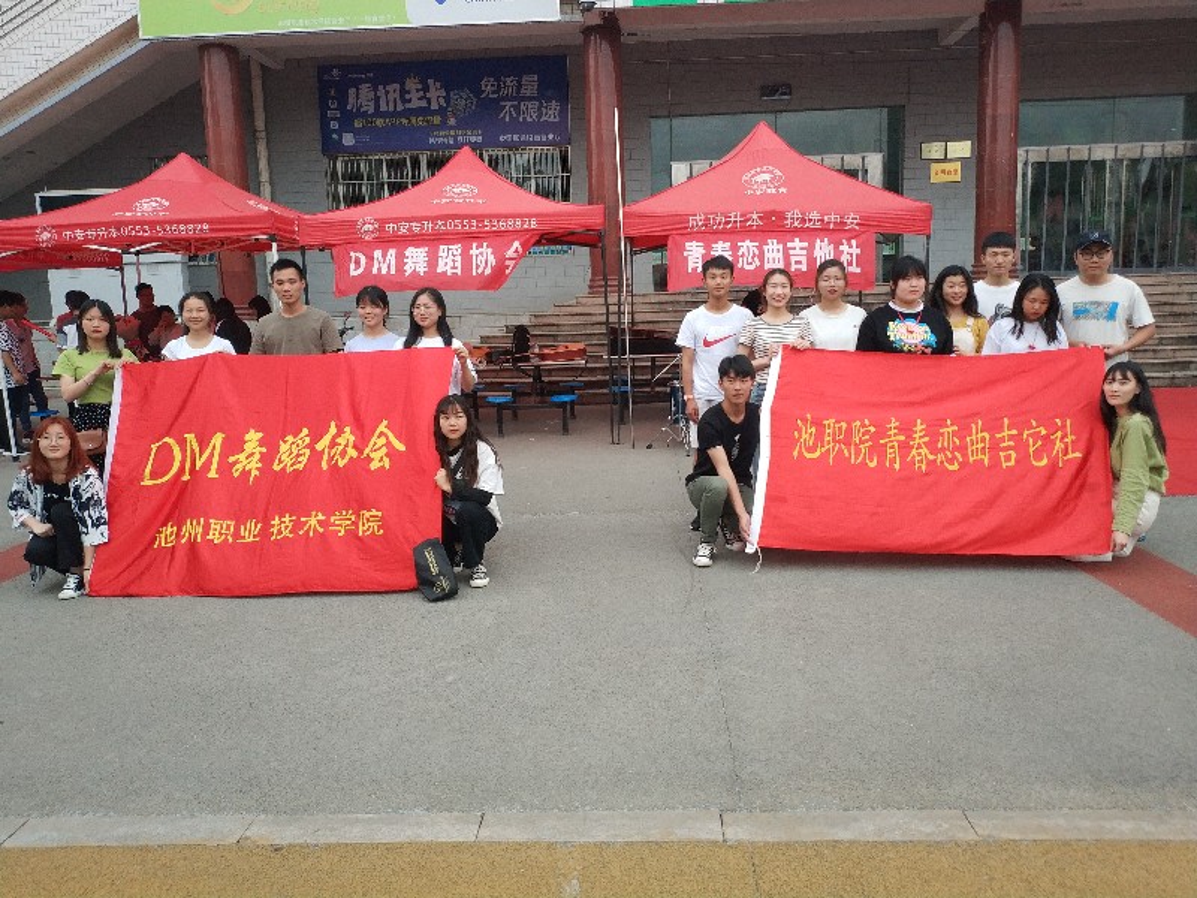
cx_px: 598
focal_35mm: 32
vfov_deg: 44.2
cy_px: 449
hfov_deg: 56.8
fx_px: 1107
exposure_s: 1/100
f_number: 2
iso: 173
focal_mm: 4.5
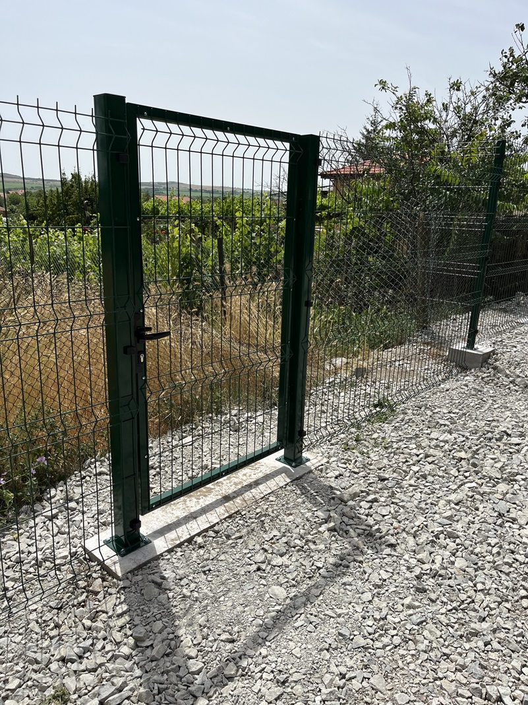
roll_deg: -2.3
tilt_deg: -14.7
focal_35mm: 26
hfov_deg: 53.1
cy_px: 352
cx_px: 264
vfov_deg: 67.3
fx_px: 529
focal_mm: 5.1
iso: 50
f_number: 1.6
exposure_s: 1/4484
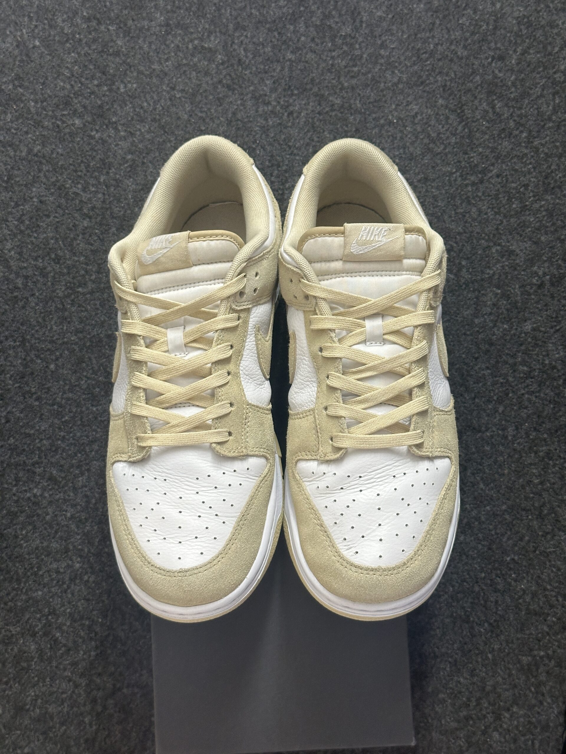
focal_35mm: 48
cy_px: 377
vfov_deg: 39.7
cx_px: 283
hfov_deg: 30.3
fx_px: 1046
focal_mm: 6.86
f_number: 1.78
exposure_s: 1/50
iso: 250
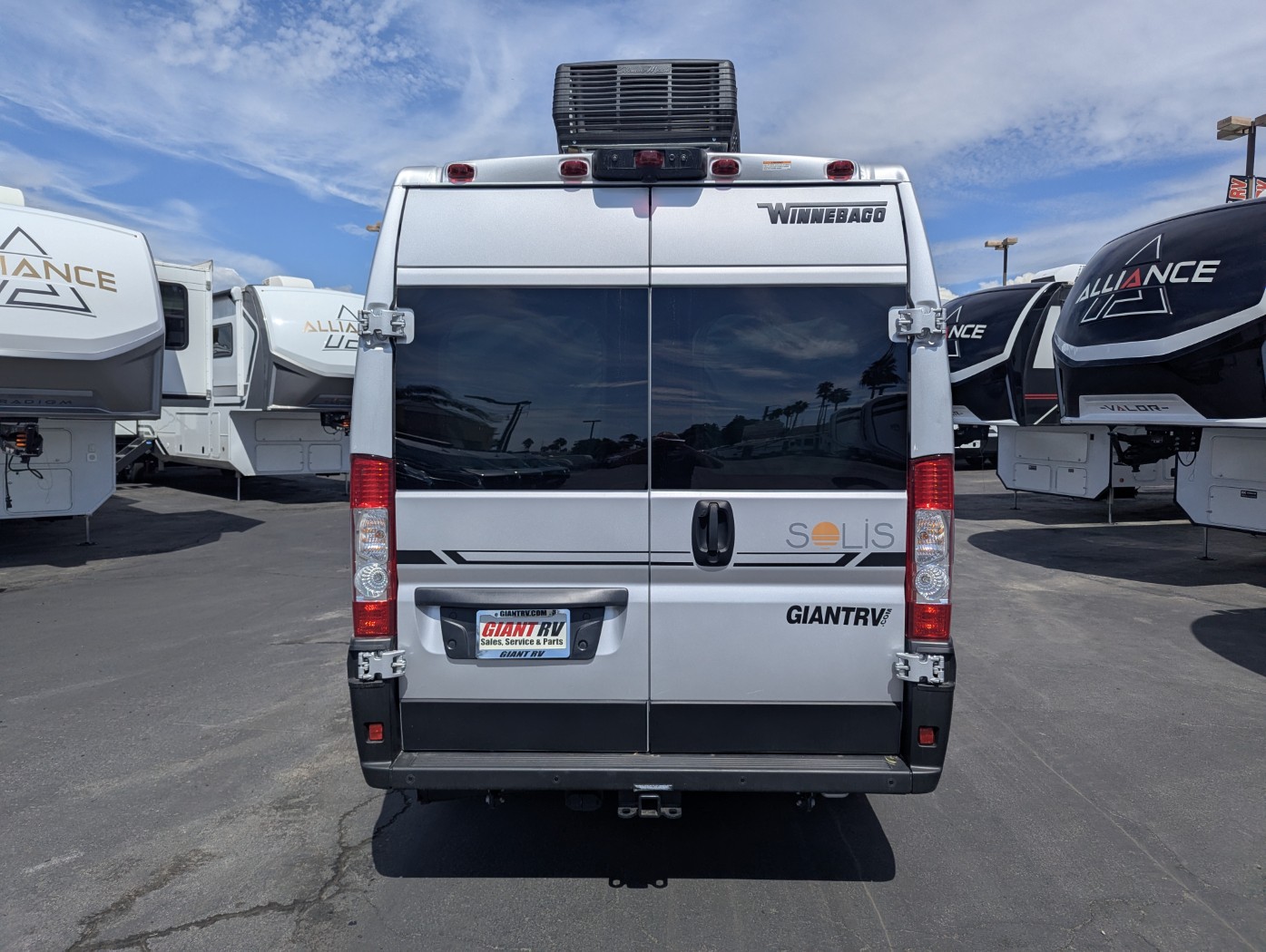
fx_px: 879
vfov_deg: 56.9
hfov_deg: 71.5
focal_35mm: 24
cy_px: 476
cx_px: 633
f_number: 1.85
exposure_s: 1/5155
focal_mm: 6.81
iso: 42
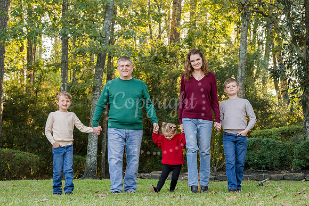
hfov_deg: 18.5
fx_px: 950
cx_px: 156
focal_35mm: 111
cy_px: 95
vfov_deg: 12.4
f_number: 8
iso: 2000
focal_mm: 91
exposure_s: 1/200
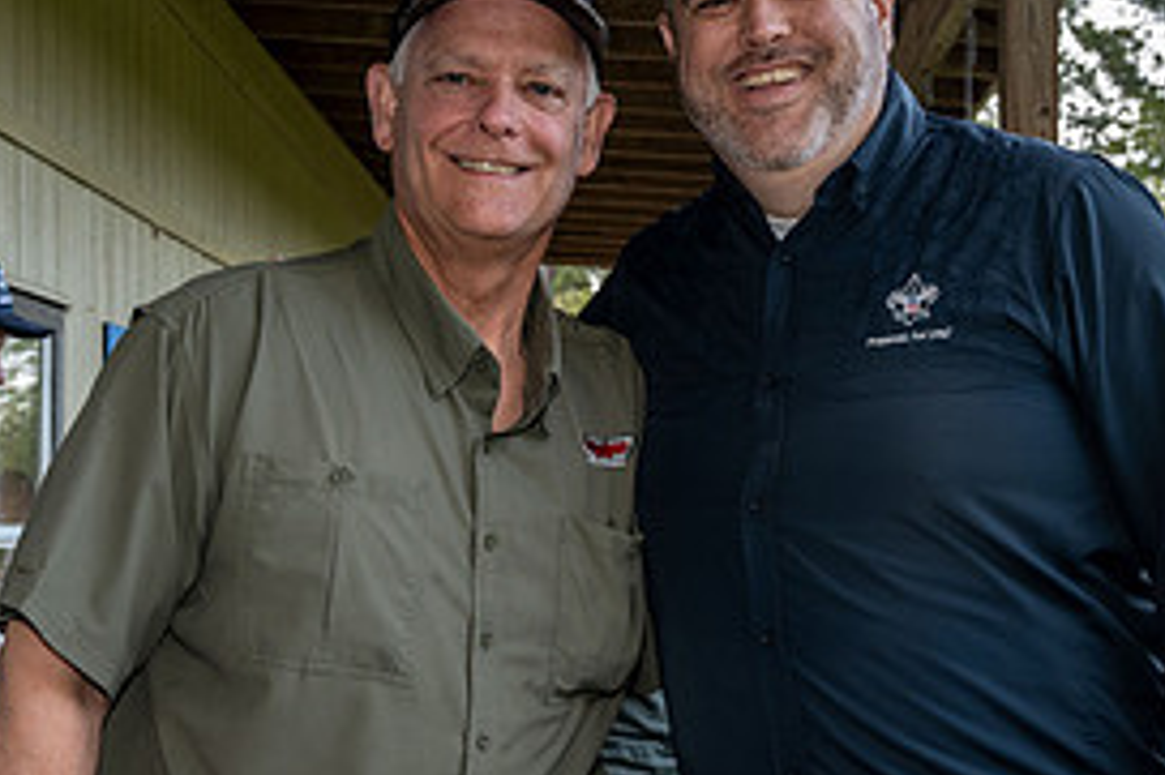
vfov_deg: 21.1
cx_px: 535
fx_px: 2070
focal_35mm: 64
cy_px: 550
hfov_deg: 31.4
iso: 900
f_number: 5.6
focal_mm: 30
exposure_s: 1/125
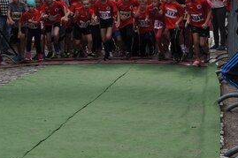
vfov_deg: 11.2
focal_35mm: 123
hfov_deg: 16.6
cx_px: 66
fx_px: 811
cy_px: 76
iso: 200
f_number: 8
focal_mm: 55
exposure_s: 1/250
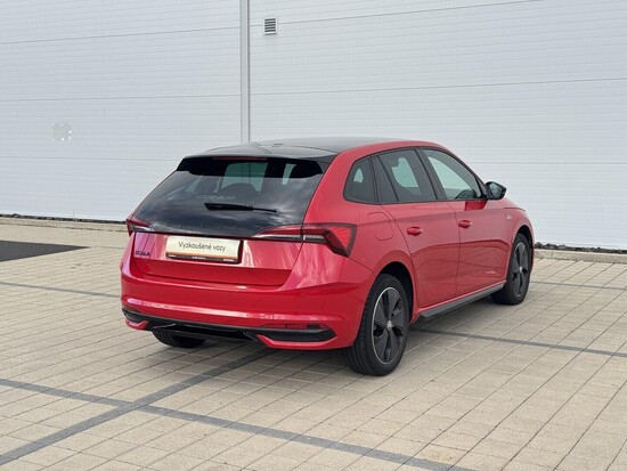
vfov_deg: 30.3
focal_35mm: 48
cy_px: 236
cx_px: 314
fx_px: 870
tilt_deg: -5.9
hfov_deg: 39.6
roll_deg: +0.2
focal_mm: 6.76
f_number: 1.78
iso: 64
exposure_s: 1/685
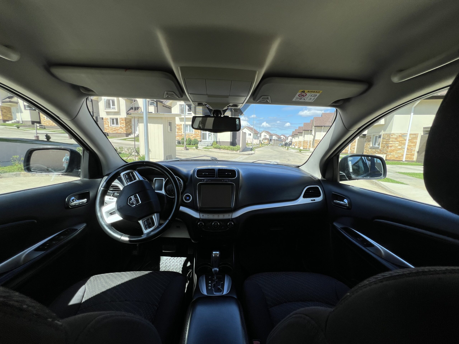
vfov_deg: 89.9
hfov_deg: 106.2
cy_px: 172
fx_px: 172
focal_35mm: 13
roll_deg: -1.6
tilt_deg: -11.7
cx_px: 230
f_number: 1.8
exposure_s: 1/652
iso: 32
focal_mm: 1.57
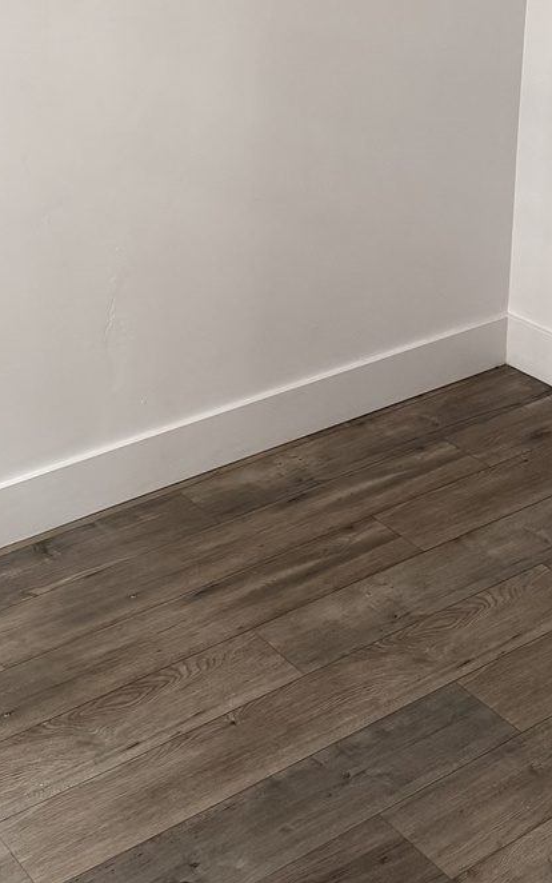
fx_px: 1420
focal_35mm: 59
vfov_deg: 33.2
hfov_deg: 22.0
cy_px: 139
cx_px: 223
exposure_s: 1/60
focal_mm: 6.76
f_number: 1.78
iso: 320
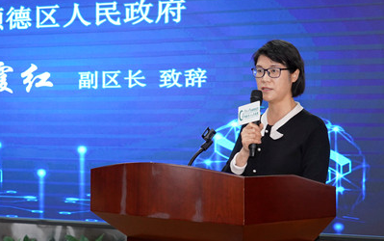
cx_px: 174
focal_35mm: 88
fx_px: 922
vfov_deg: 14.9
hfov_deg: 23.5
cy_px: 147
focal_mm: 69
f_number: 6.3
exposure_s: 1/160
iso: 3200
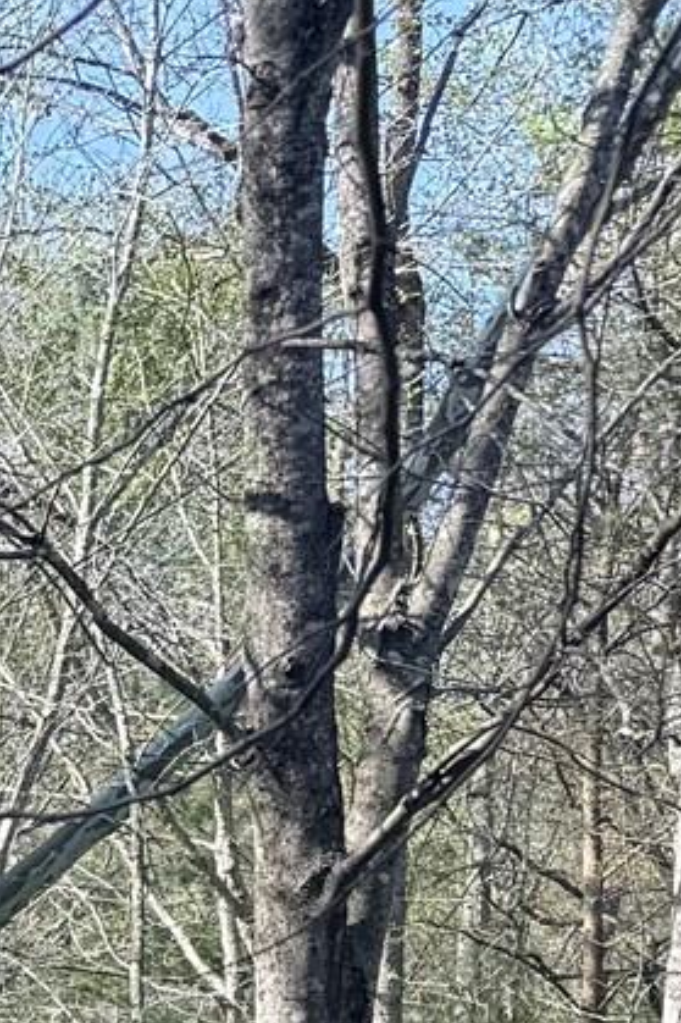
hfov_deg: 9.0
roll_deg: -0.8
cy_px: 1746
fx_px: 3464
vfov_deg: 15.0
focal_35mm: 122
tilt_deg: -6.4
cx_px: -1372
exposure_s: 1/909
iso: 80
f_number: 1.78
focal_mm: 6.76
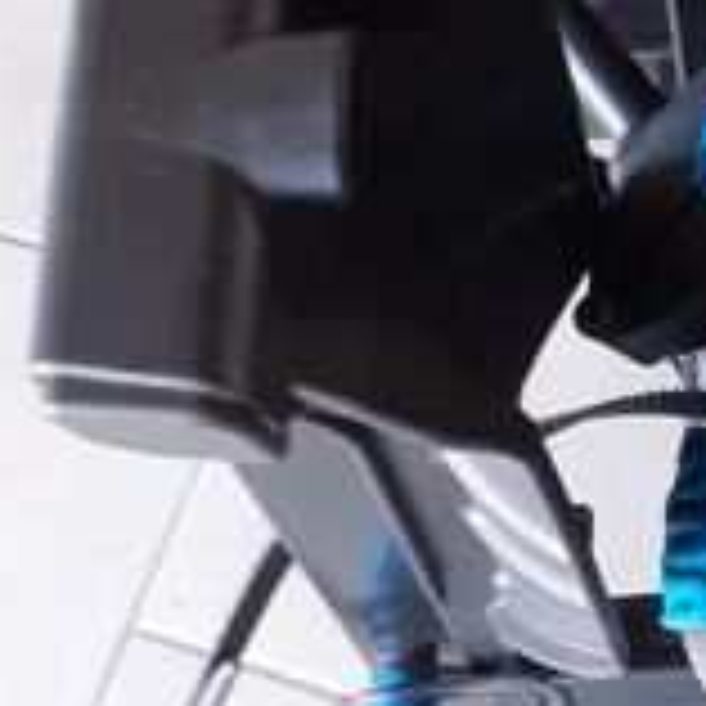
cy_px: -220
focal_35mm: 97
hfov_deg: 17.5
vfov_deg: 16.9
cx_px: 702
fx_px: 2238
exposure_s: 1/50
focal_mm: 3.6
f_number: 1.9
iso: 200
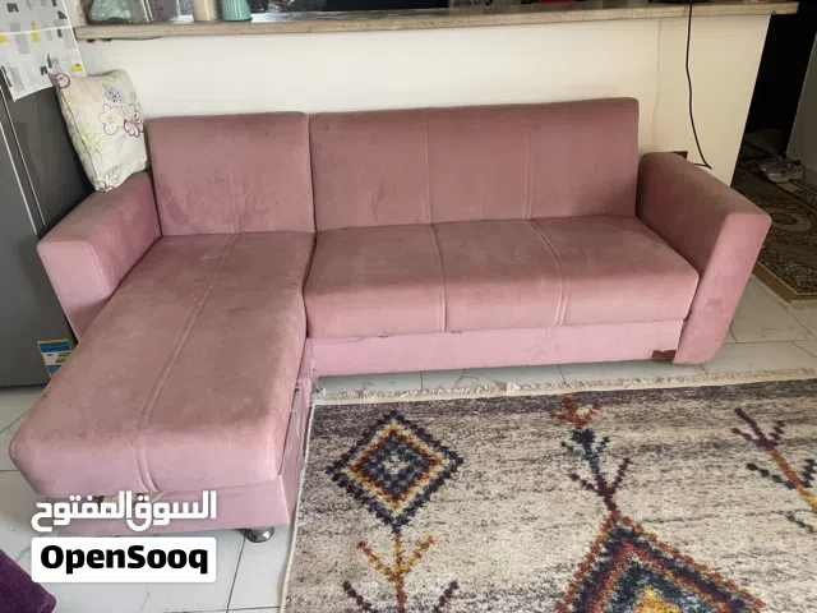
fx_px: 590
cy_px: 306
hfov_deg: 69.4
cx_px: 408
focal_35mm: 25
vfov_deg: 54.9
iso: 250
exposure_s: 1/60
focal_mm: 5.1
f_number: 1.6
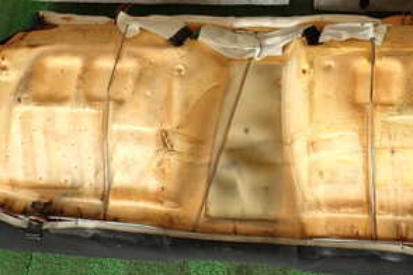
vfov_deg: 24.6
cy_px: 13
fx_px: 608
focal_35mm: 53
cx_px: 285
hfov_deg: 37.0
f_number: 2.8
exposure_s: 1/125
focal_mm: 4.5
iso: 100
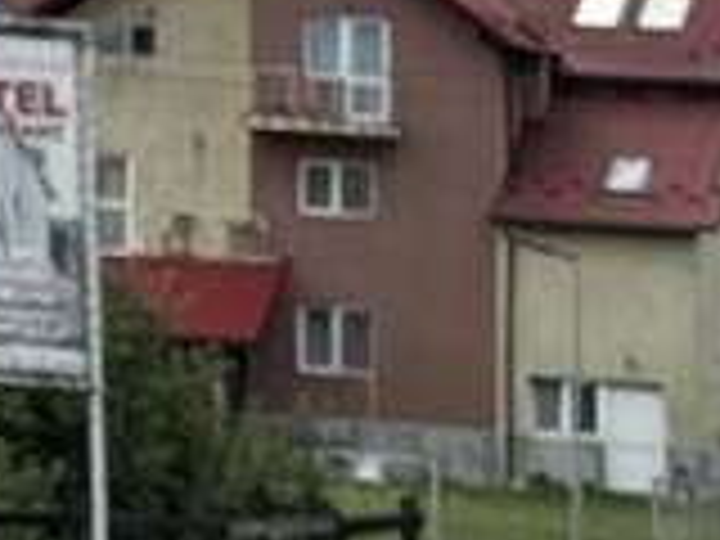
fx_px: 7467
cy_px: -994
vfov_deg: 4.0
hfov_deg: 5.2
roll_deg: -2.7
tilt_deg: +9.3
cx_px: -1616
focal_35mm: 359
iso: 64
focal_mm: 6.76
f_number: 1.78
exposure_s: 1/4049
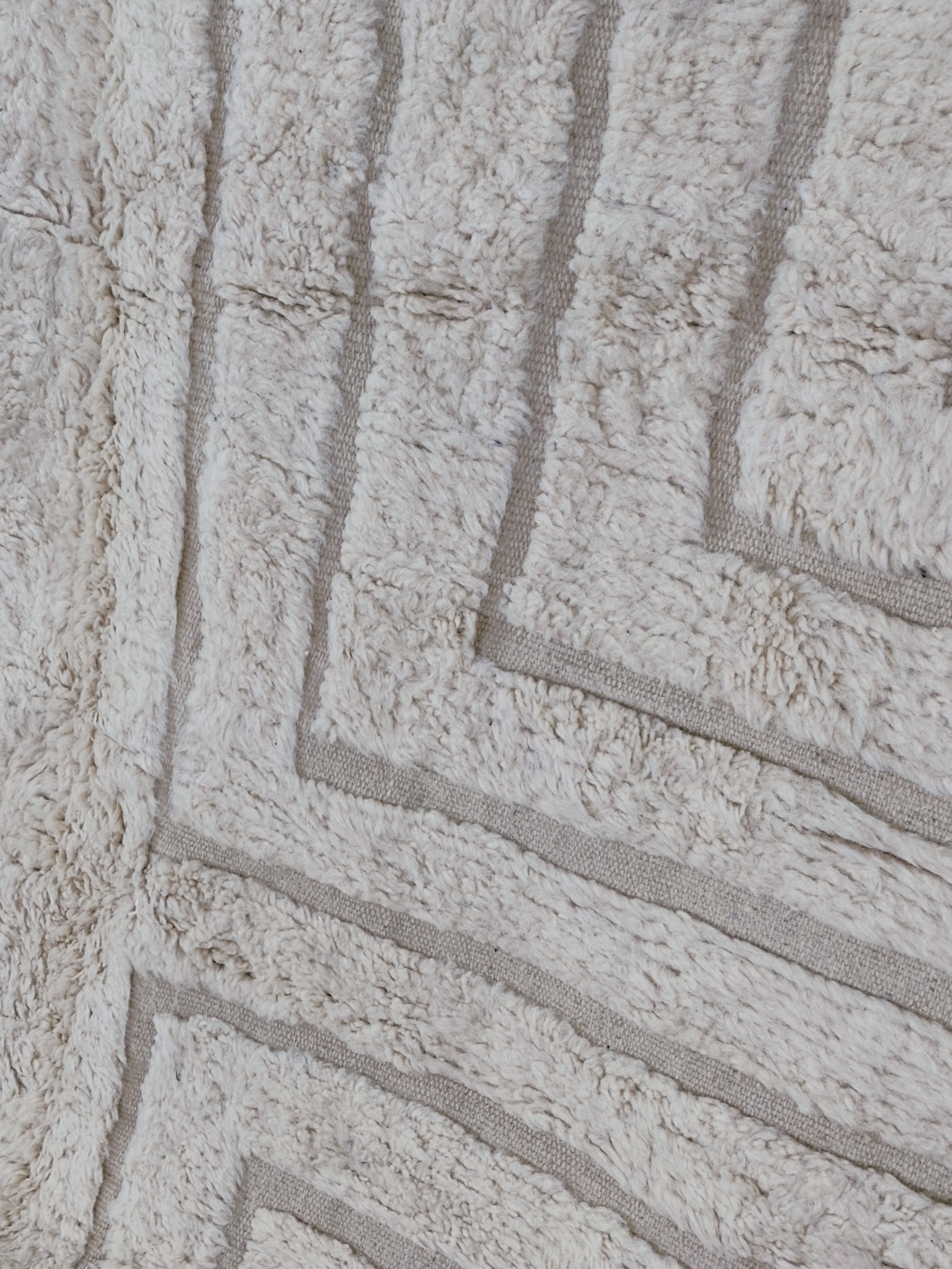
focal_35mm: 49
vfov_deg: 38.4
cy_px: 859
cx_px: 210
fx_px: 1797
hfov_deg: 29.1
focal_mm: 6.19
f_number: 1.65
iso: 200
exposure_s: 1/120
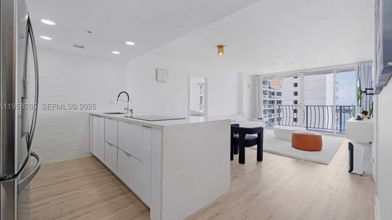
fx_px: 156
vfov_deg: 70.5
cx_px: 197
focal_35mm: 15
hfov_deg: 103.0
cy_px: 108
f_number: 8
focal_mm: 14
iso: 100
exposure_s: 1/15
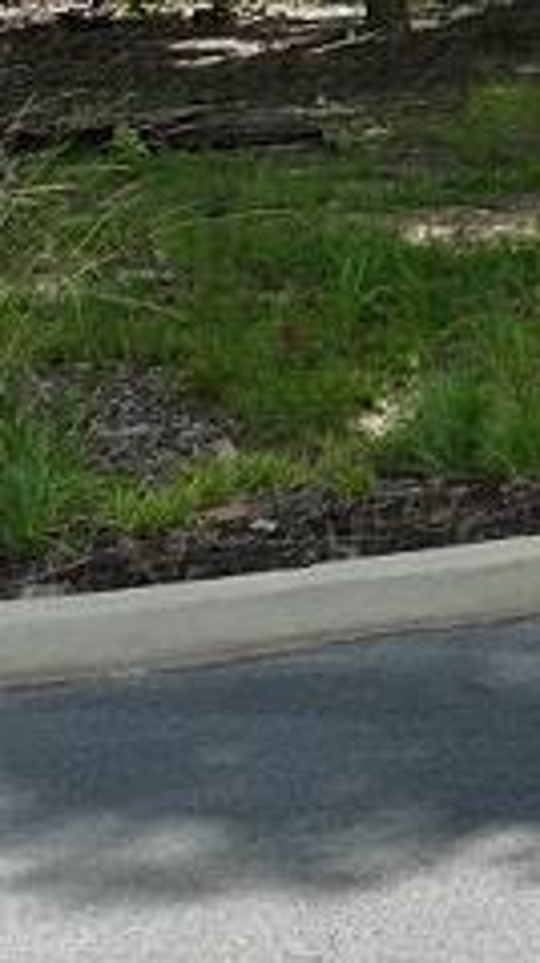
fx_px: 3649
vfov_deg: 14.7
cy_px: -89
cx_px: 1797
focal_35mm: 143
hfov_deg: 7.2
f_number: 2.8
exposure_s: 1/1250
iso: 110
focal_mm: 12.29
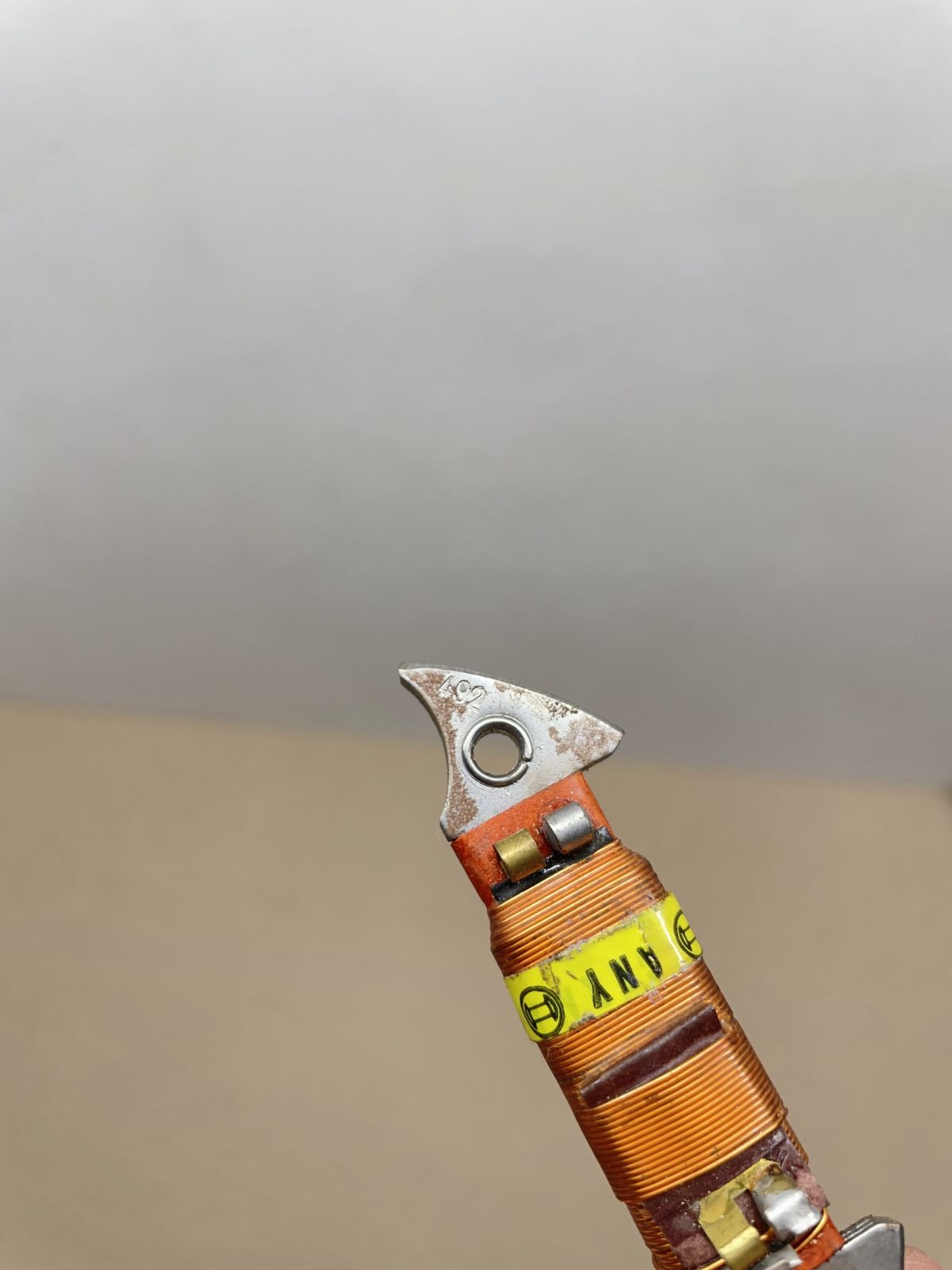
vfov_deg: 67.3
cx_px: 476
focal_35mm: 26
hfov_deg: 53.1
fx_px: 953
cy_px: 635
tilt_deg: -57.8
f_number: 1.6
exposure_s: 1/100
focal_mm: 4.2
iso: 40
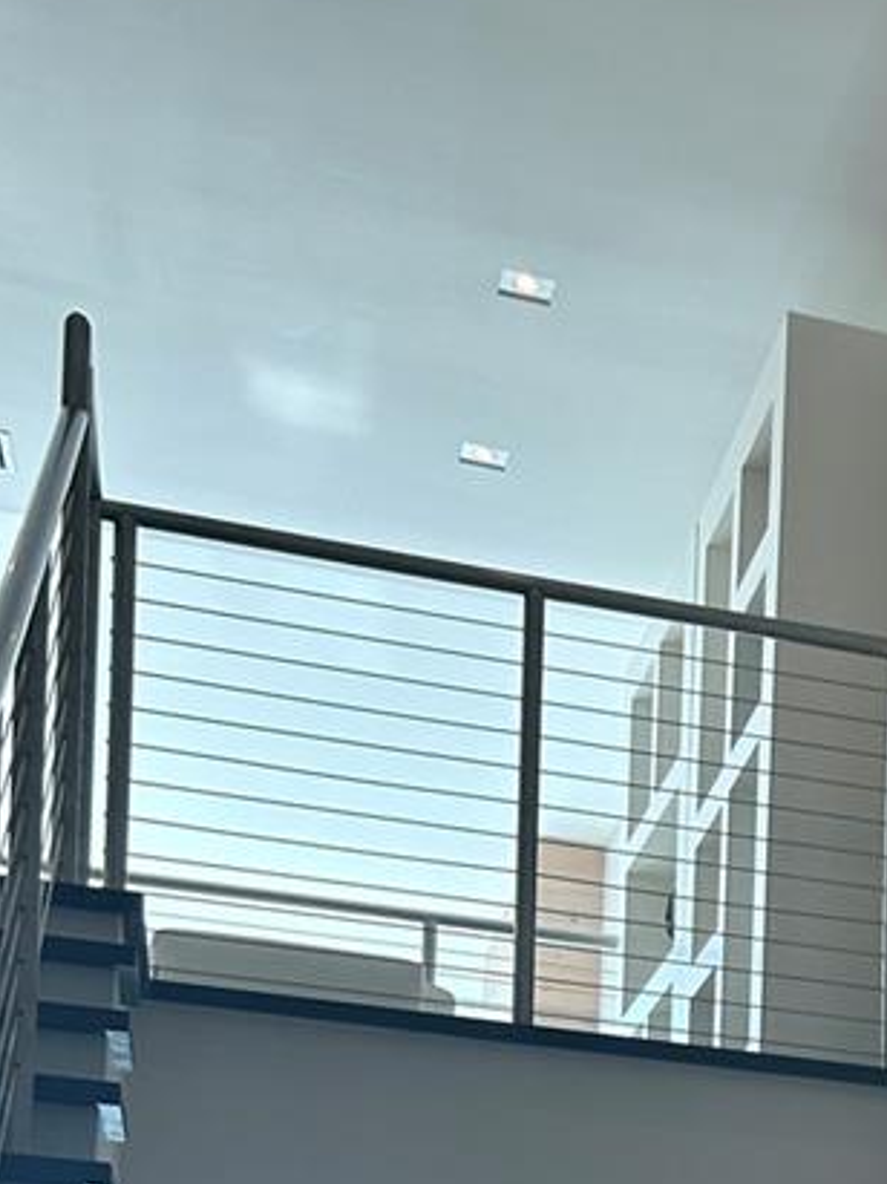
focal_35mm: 76
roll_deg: -2.0
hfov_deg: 17.8
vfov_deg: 22.6
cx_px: 1244
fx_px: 2598
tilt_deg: +2.4
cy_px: 1593
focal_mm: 5.7
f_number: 1.5
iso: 40
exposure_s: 1/135
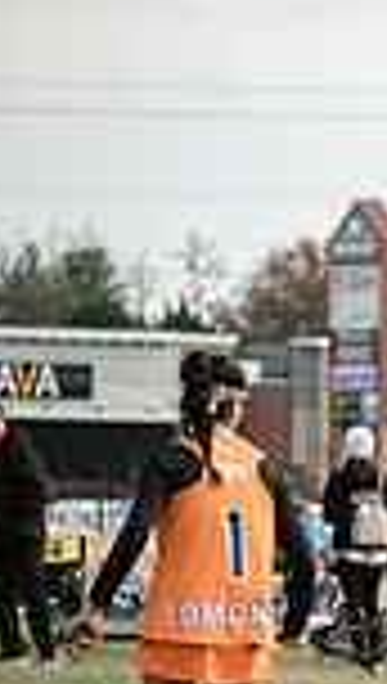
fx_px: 10498
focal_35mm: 578
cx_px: 1269
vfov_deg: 3.7
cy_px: 794
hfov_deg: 2.1
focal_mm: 145
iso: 250
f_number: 4.5
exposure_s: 1/1250
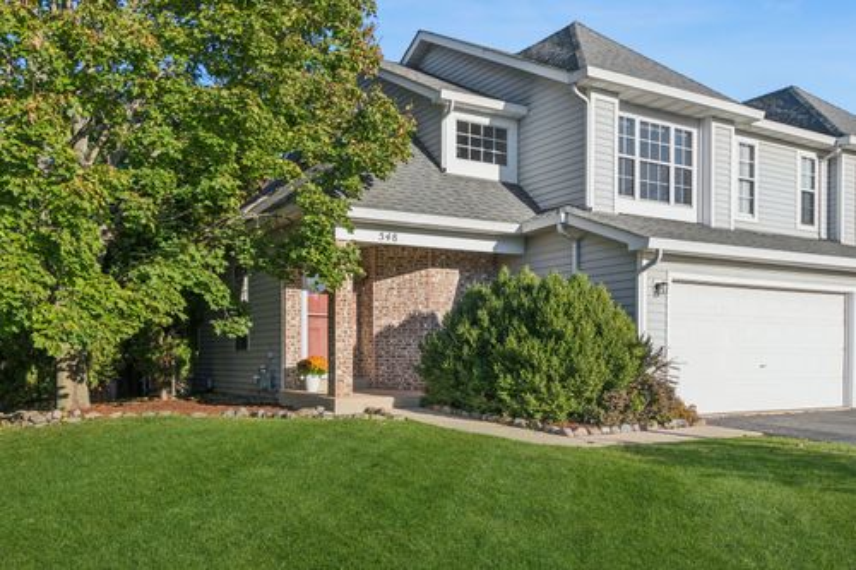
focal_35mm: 30
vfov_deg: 43.6
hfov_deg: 61.9
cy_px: 285
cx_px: 428
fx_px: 713
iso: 200
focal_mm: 20
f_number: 8
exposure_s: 1/400
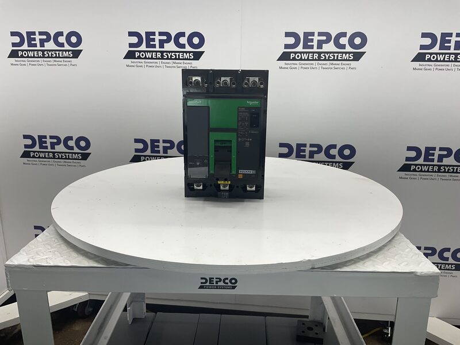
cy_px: 172
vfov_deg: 48.2
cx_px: 230
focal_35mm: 29
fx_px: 385
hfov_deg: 61.7
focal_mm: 3
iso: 16
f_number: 1.8
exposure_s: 1/173
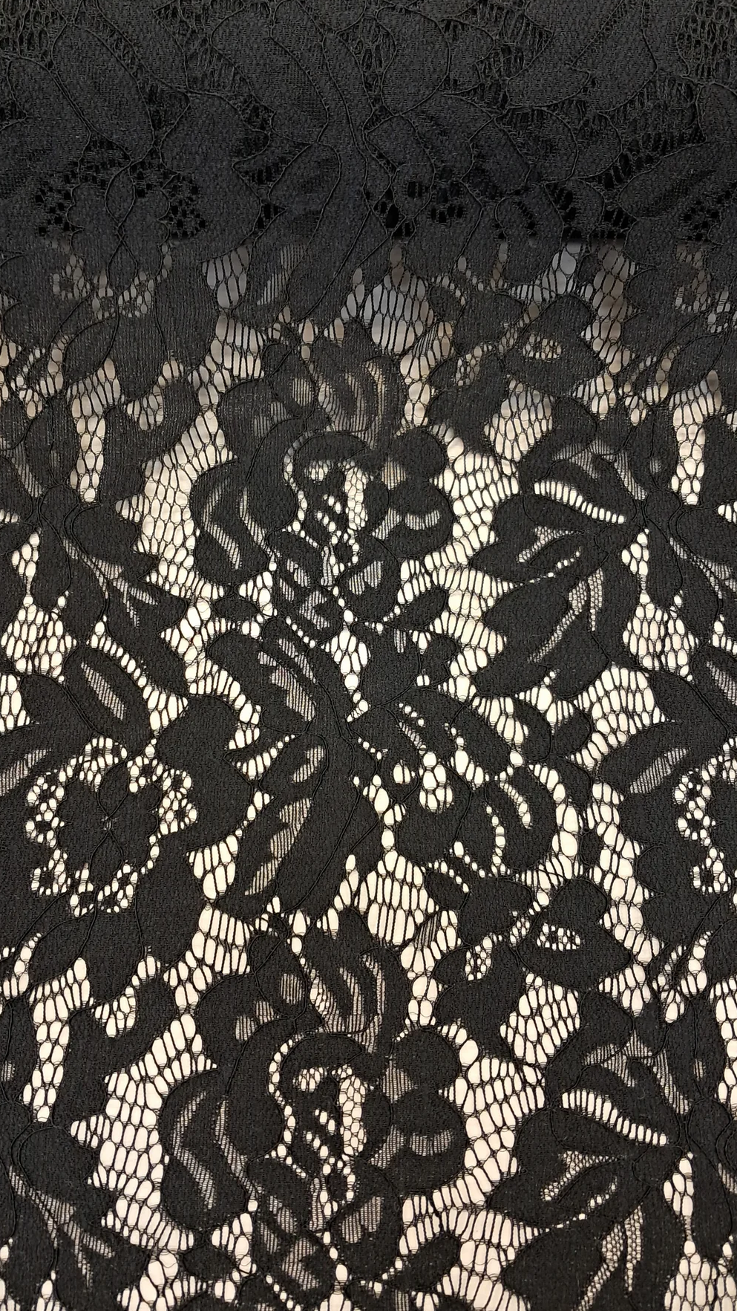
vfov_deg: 61.0
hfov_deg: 36.7
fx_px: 1112
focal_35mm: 32
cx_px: 361
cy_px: 655
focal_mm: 4
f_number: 1.8
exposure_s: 1/50
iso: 250
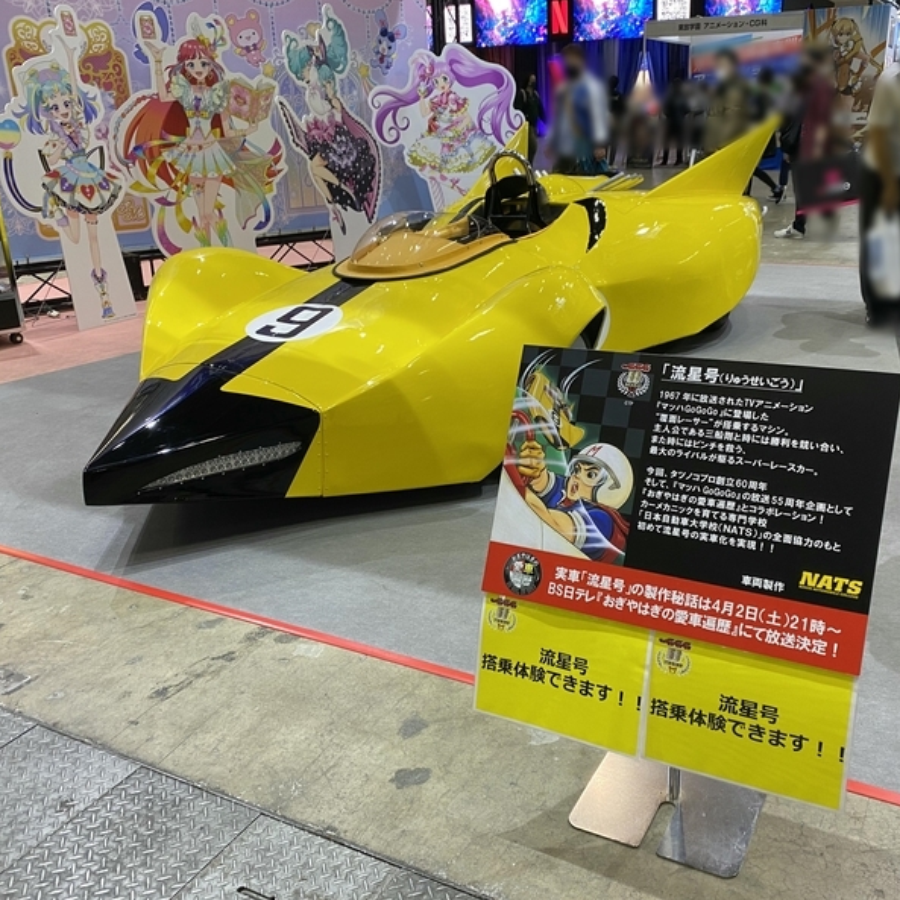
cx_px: 510
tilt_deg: -20.0
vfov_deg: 52.5
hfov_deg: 52.4
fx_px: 912
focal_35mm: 31
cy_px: 454
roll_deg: +0.6
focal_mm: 4.25
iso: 100
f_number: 1.8
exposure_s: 1/50
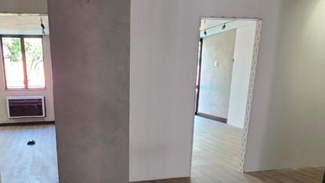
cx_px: 103
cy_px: 133
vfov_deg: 41.8
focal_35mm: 27
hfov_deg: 67.5
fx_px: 233
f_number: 1.9
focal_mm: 2.2
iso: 320
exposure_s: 1/50
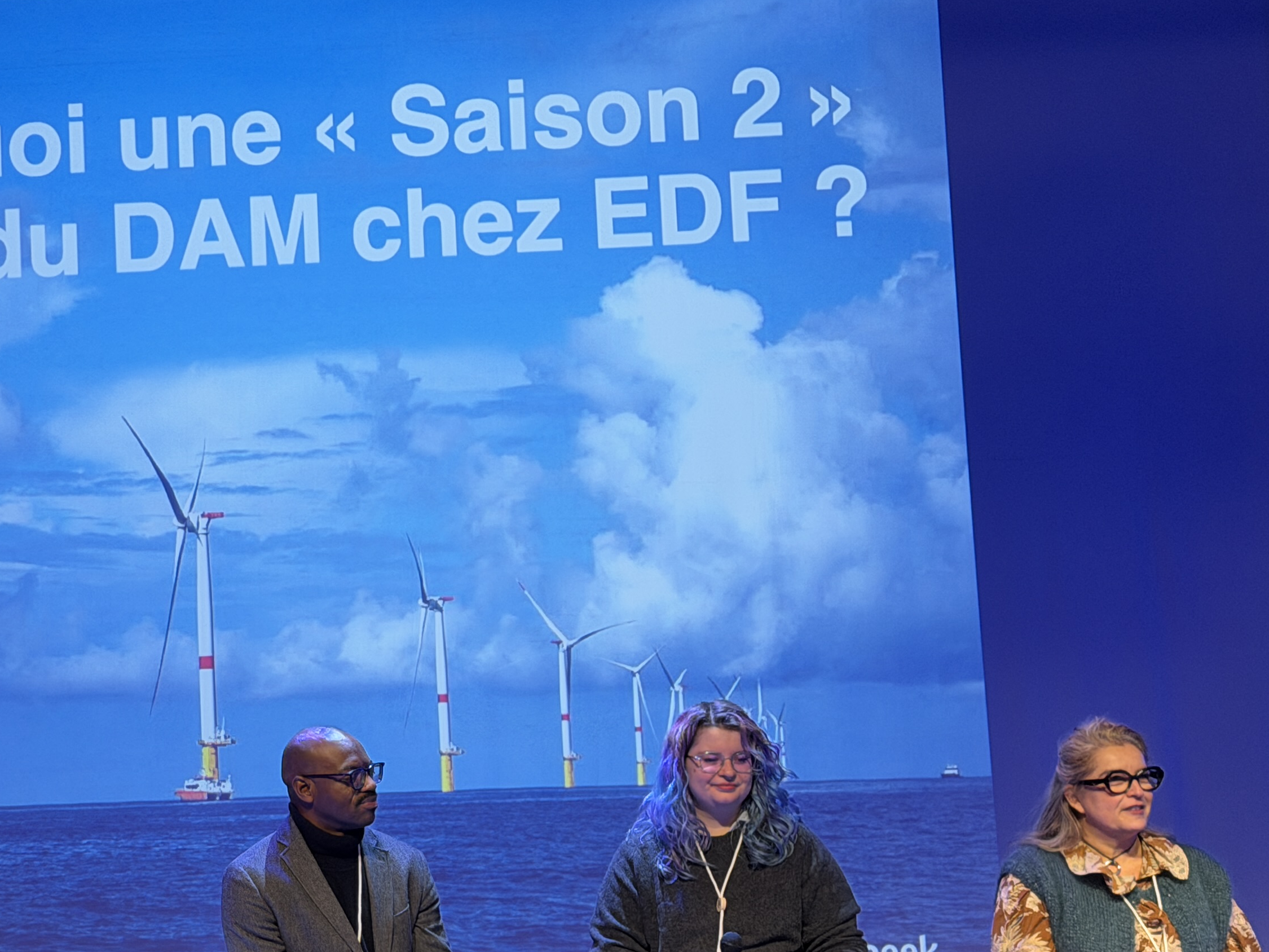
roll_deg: +2.5
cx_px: 155
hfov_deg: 22.3
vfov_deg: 17.1
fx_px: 3153
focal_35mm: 86
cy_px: 704
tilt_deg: +4.2
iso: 100
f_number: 1.78
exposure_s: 1/50
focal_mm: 6.76
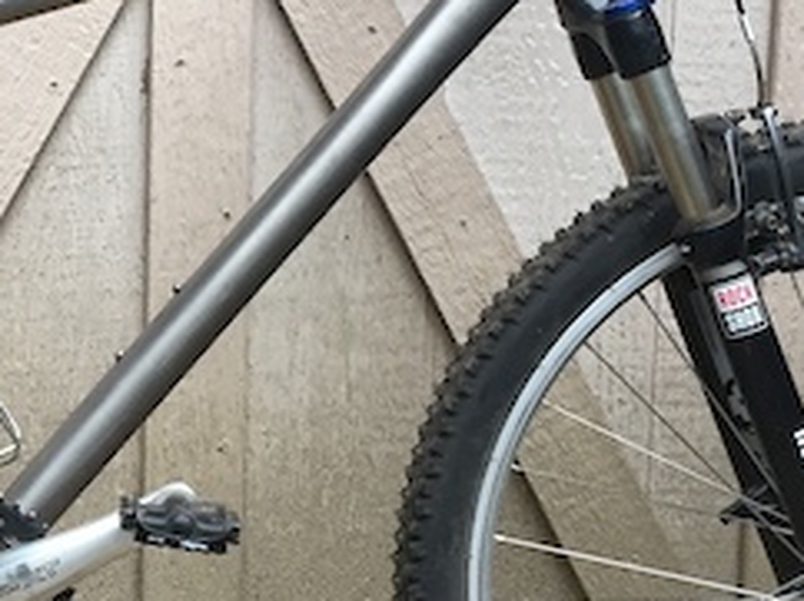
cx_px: 76
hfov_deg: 20.1
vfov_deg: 15.4
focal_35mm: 96
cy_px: 289
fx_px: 2228
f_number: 2.2
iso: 32
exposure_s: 1/30
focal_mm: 4.15
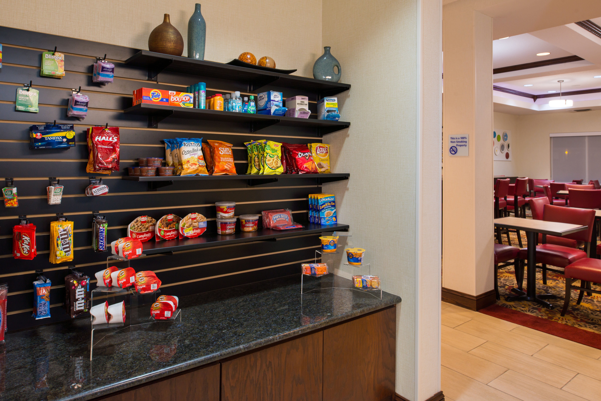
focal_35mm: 24
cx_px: 300
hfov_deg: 73.7
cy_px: 200
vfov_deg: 53.2
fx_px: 401
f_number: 9
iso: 100
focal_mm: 24
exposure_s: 1/5
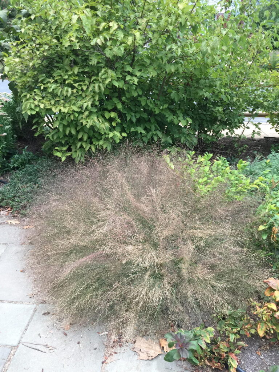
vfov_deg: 61.7
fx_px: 312
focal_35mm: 29
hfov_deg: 48.2
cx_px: 140
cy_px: 186
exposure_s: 1/15
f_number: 2.2
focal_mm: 4.15
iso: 32
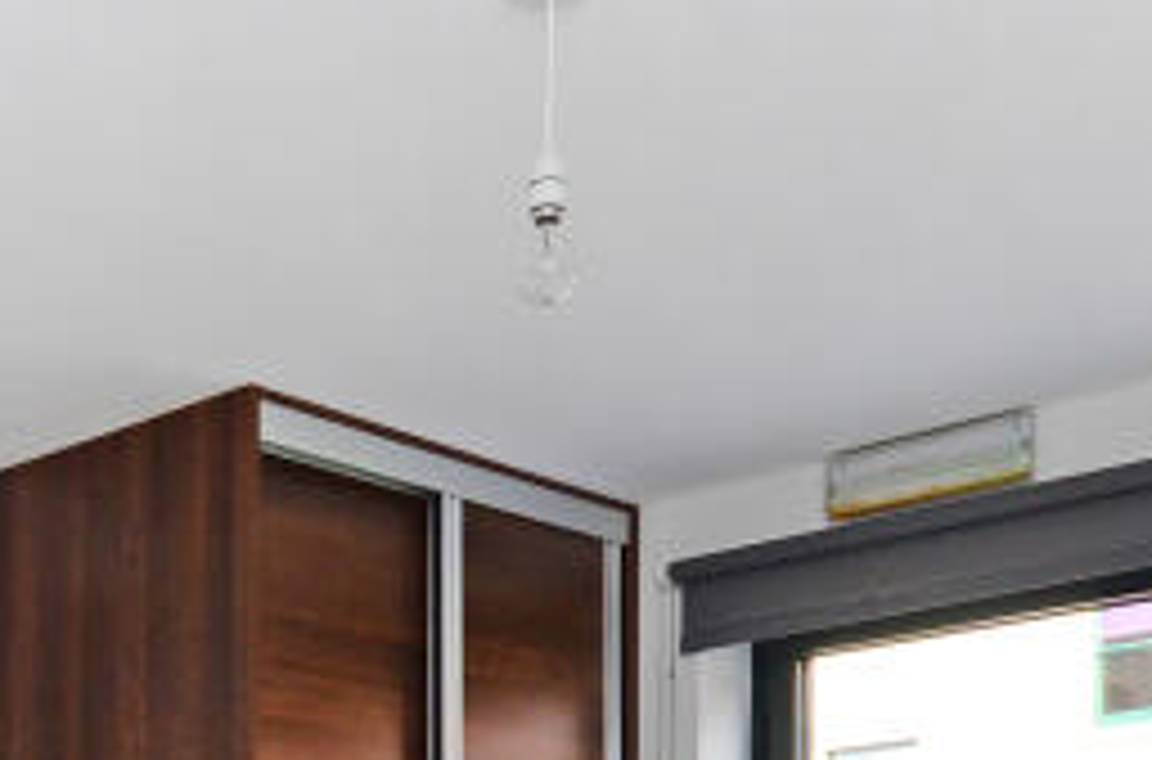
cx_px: 176
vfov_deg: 19.9
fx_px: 1914
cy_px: 1088
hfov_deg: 32.3
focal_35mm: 60
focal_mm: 10
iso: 320
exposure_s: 1/50
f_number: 9
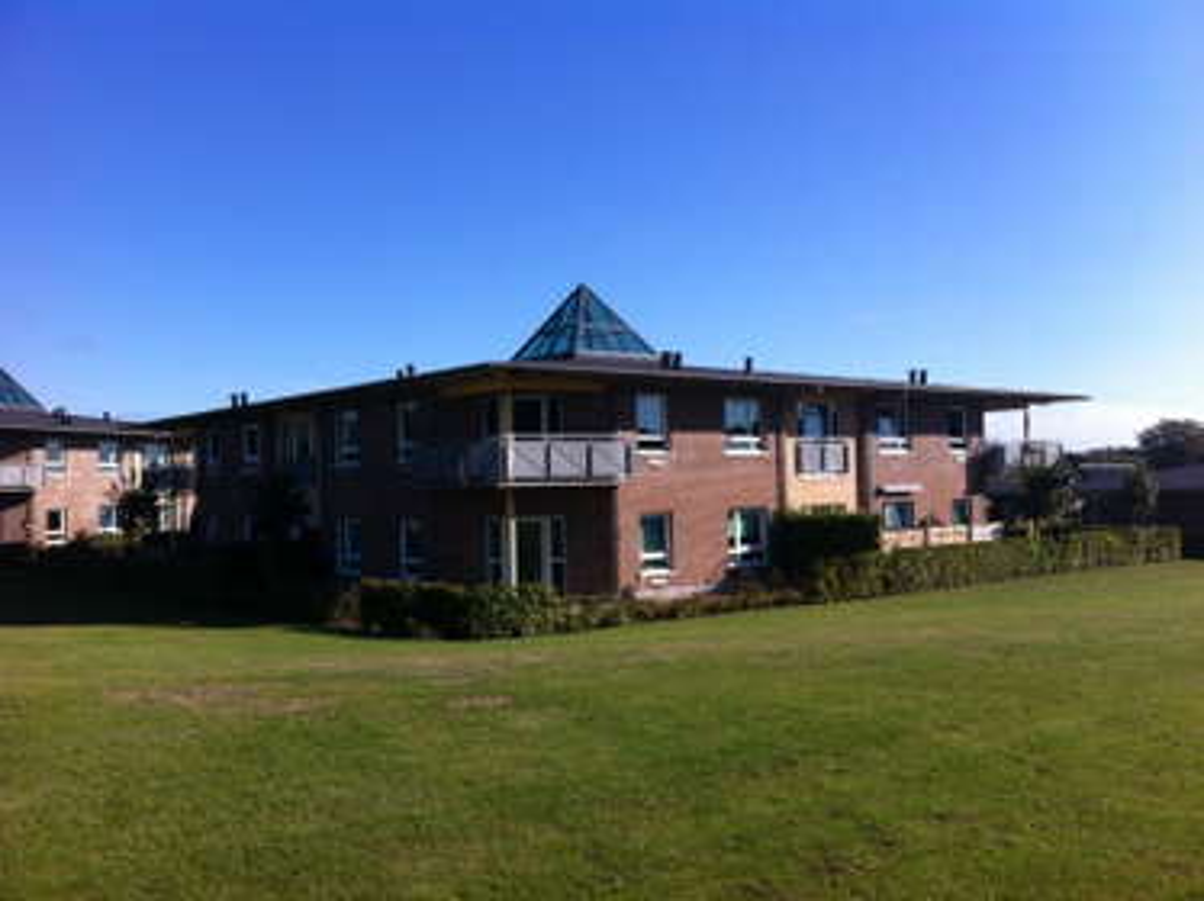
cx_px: 602
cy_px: 450
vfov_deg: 40.7
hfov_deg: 52.7
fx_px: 1217
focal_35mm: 35
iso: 80
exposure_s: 1/1160
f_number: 2.8
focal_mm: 3.85
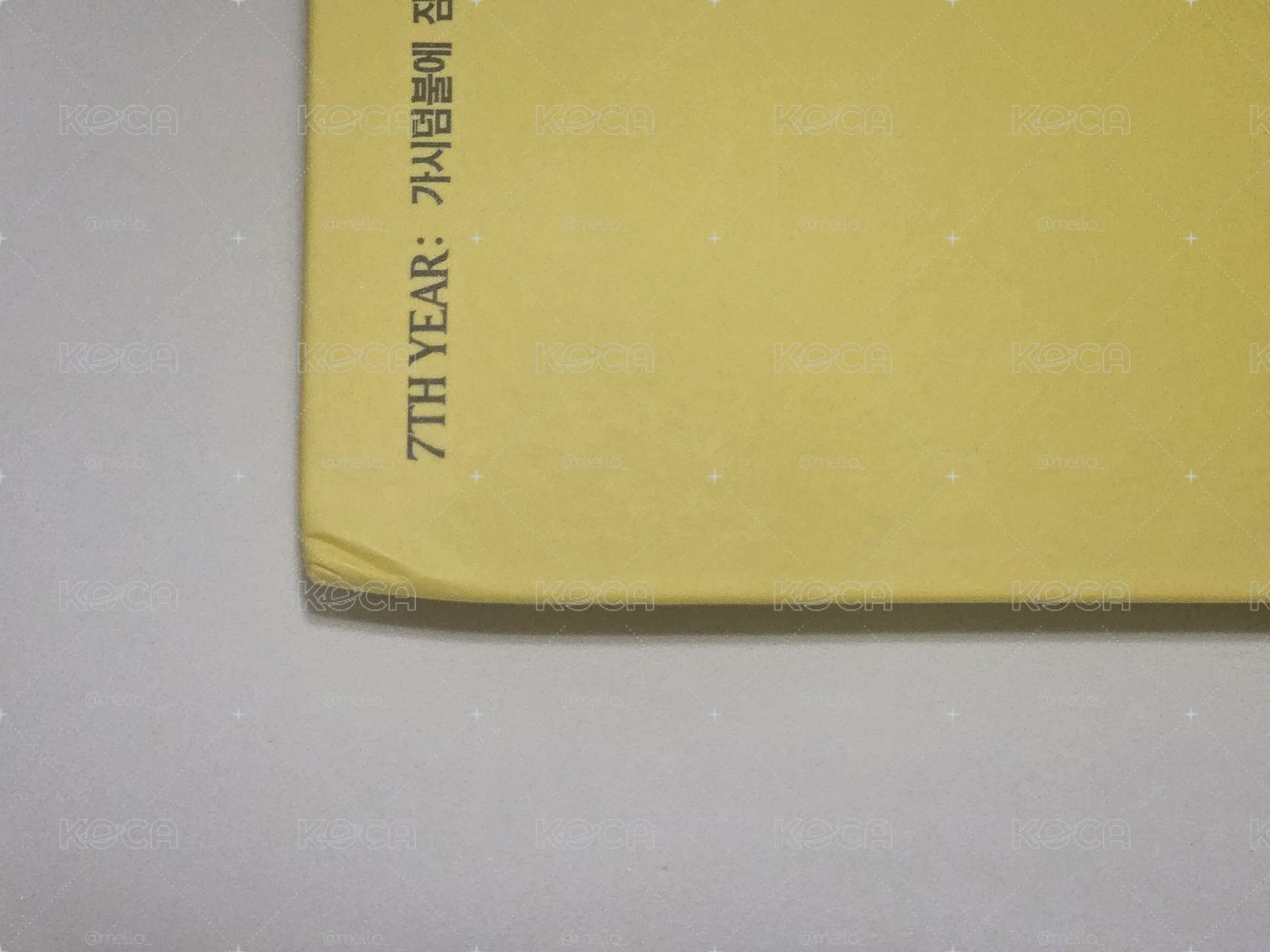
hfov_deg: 28.2
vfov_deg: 21.3
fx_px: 2531
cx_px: 635
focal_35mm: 69
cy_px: 476
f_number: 2.4
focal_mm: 7
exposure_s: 1/30
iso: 320
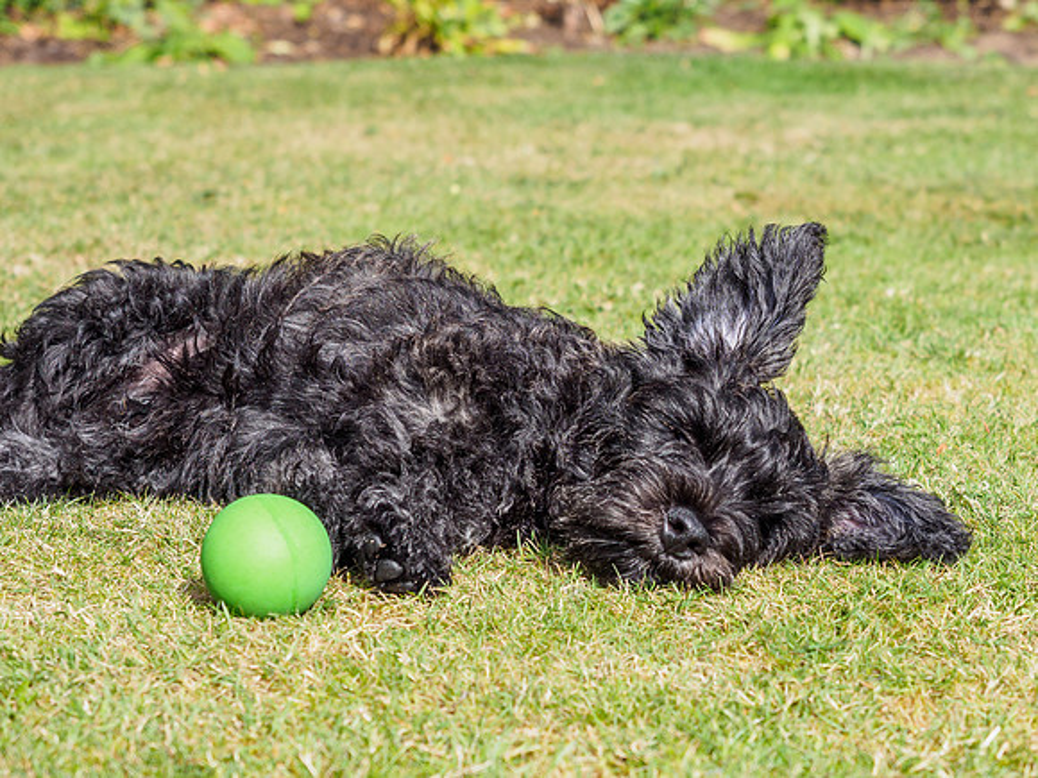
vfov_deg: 13.0
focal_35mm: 114
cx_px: 662
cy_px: 389
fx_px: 3427
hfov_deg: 17.2
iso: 200
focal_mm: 40
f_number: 4
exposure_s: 1/1250
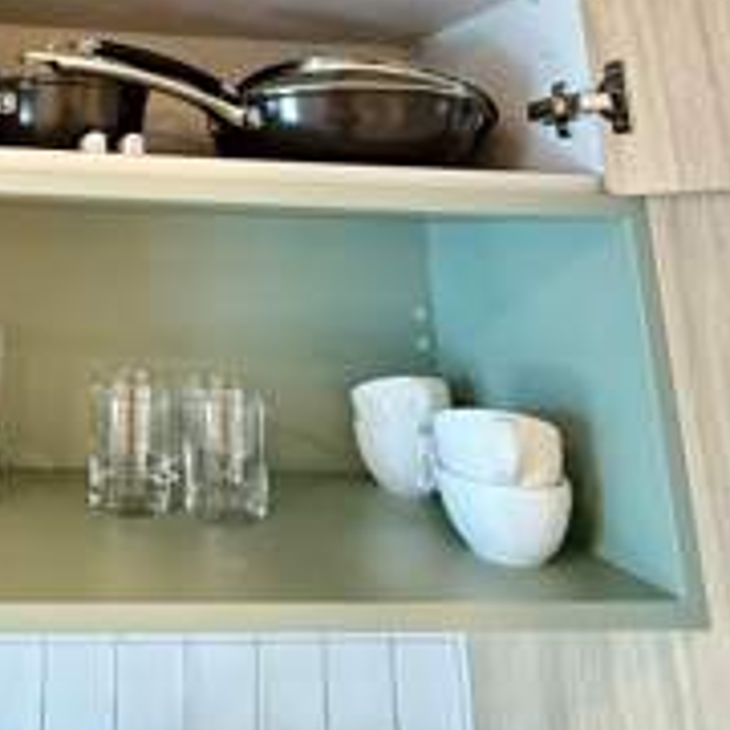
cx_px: 85
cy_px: 16
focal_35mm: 33
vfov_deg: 43.4
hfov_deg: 45.5
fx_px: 787
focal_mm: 2.22
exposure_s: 1/60
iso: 640
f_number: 2.2
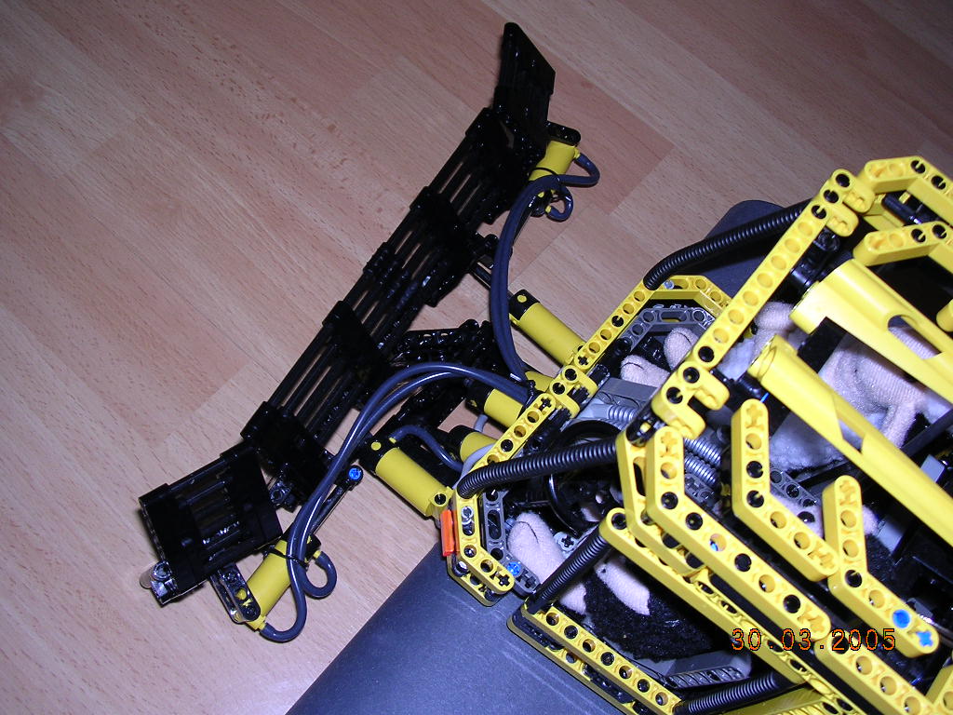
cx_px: 476
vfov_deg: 37.7
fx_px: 1046
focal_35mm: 38
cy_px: 358
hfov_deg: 49.0
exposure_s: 1/60.1
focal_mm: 5.8
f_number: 2.8
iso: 100
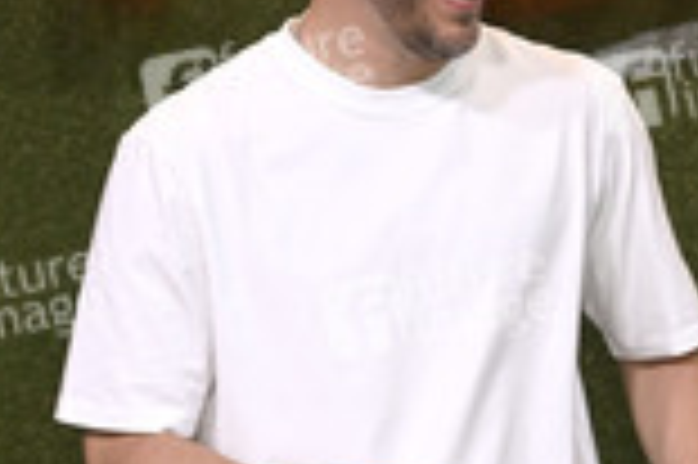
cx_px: 768
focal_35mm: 122
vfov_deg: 11.2
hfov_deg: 16.3
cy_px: 194
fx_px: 2363
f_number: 5
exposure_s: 1/250
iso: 1600
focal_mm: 42
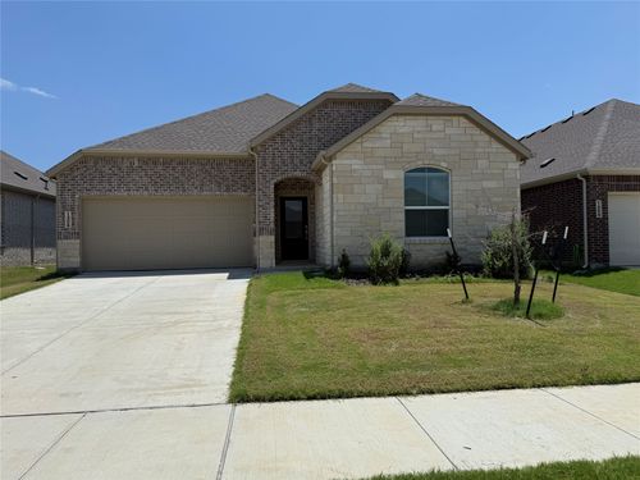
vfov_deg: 56.8
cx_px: 320
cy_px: 240
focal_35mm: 24
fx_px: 444
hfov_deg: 71.6
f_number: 1.78
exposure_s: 1/9091
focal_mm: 6.76
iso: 80
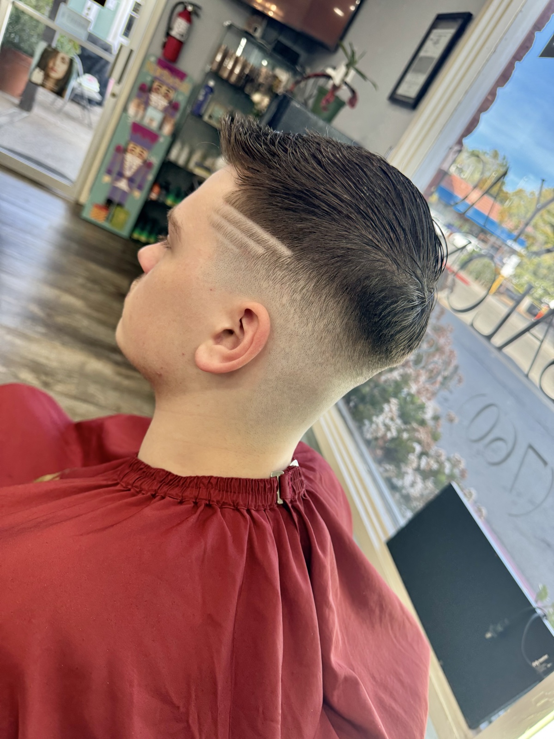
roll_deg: -32.0
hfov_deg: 56.8
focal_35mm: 24
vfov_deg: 71.6
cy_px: 370
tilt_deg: -21.6
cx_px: 277
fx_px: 512
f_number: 1.78
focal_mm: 6.76
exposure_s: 1/120
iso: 125
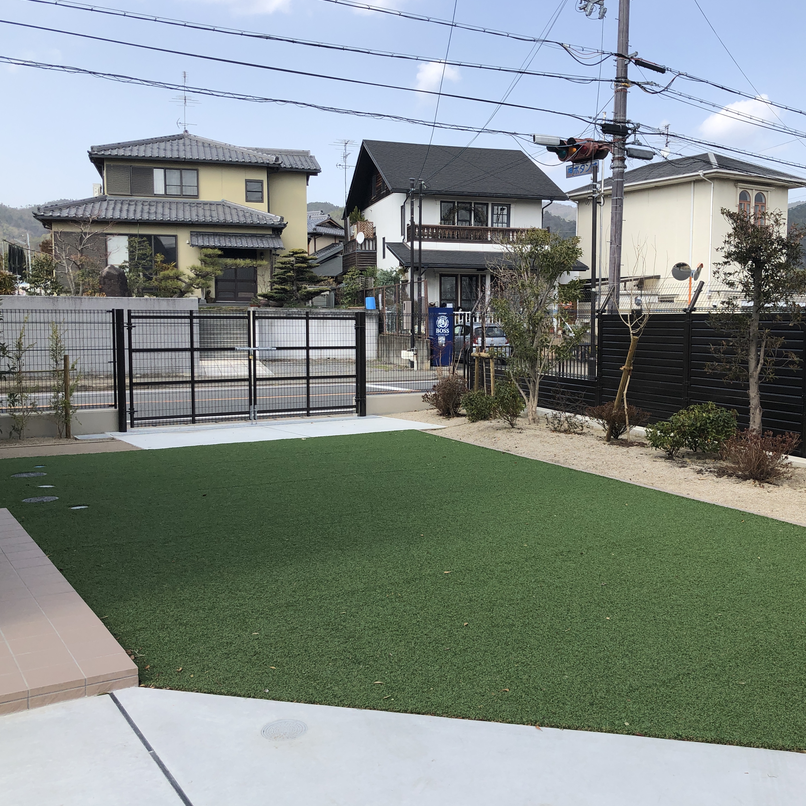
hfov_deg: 48.2
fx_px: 896
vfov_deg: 48.4
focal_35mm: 34
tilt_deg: -4.7
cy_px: 399
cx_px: 474
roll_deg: -0.5
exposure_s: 1/979
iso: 20
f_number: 1.8
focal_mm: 3.99
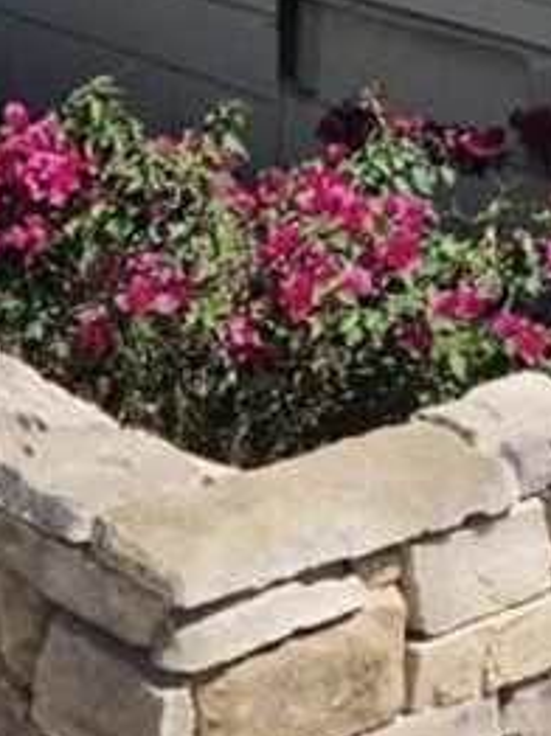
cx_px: 478
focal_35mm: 120
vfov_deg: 15.4
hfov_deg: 12.3
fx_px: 2551
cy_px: -299
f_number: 1.8
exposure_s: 1/1839
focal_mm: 5.4
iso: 25
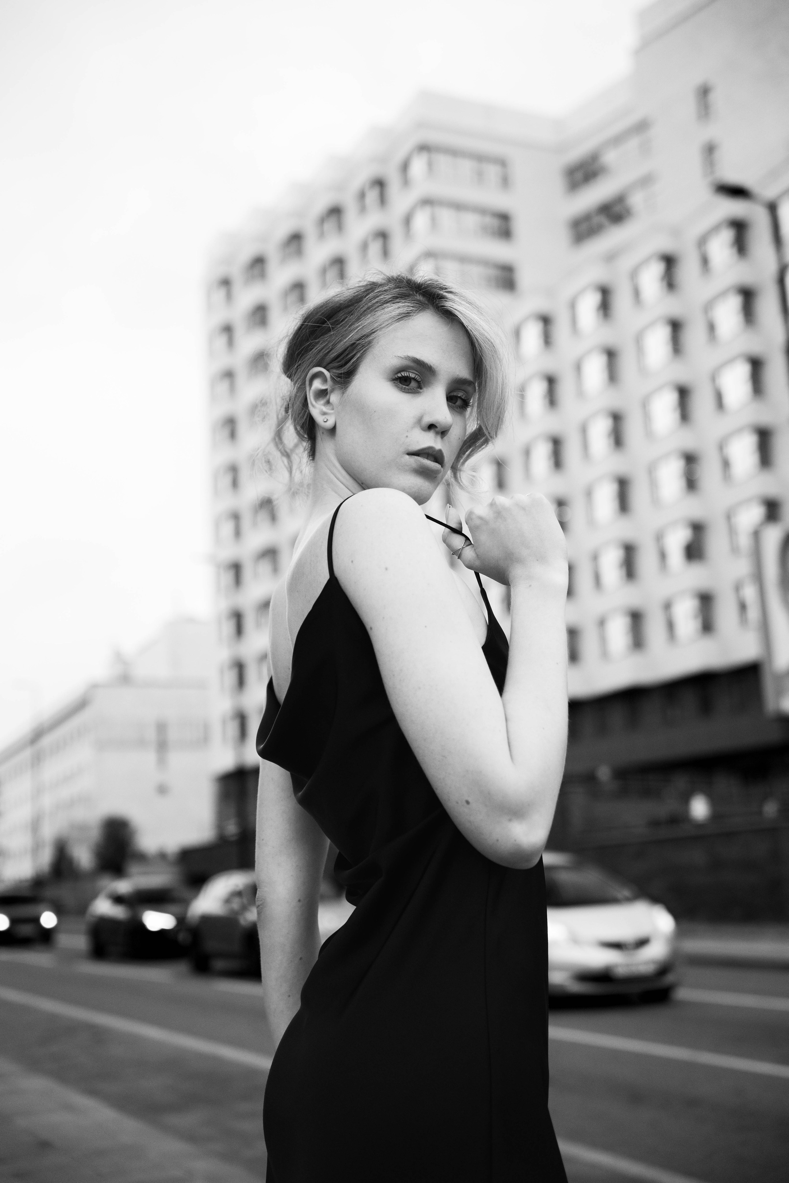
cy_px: 592
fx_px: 1453
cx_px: 394
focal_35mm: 44
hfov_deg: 30.4
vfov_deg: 44.3
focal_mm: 44.2
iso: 1600
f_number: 2.8
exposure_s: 1/1250
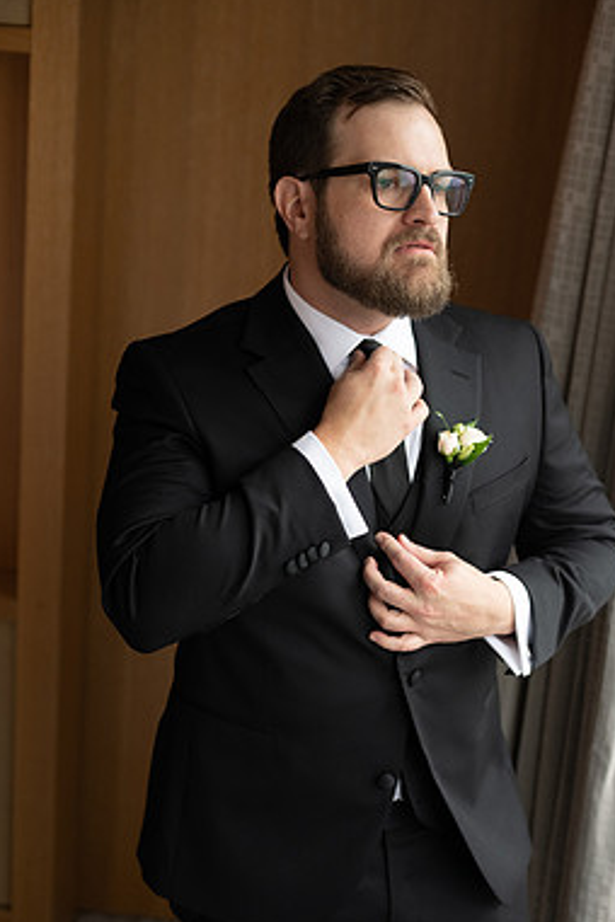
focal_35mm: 59
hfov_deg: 23.0
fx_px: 1512
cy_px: 491
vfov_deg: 33.9
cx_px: 351
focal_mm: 50
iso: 1250
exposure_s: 1/200
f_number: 2.8
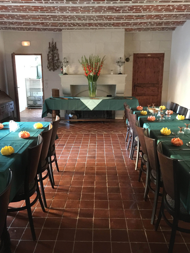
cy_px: 124
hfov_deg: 46.8
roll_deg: -0.2
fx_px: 220
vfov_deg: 60.0
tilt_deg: -11.5
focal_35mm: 30
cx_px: 92
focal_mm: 4.15
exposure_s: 1/8
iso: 160
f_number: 2.2
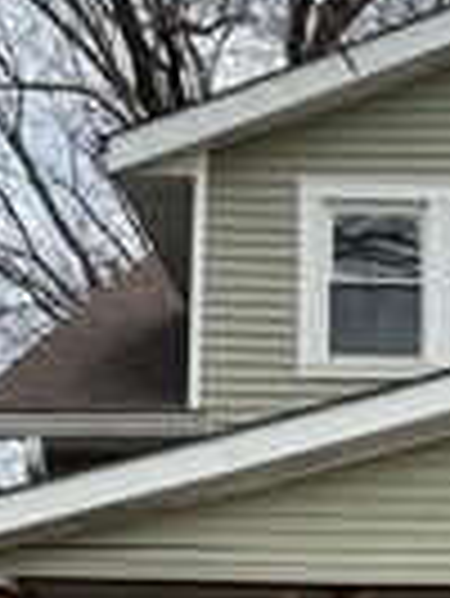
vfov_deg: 15.5
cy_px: 821
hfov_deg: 11.7
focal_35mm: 120
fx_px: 2077
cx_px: 711
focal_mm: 6.76
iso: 80
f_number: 1.78
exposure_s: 1/1261
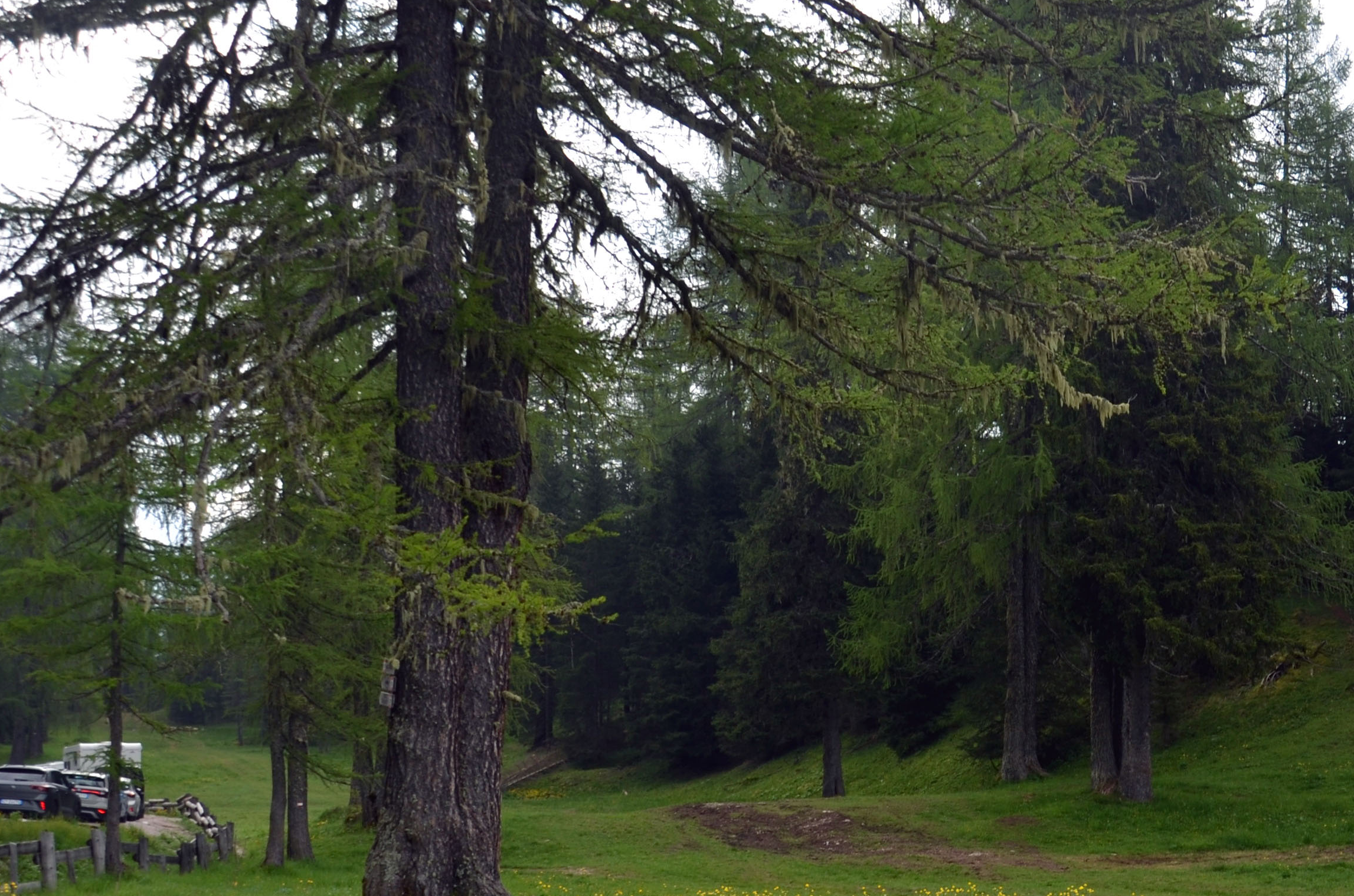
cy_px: 555
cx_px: 1203
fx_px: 2177
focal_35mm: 58
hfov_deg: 32.9
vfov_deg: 23.2
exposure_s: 1/250
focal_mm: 18
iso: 100
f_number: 5.6
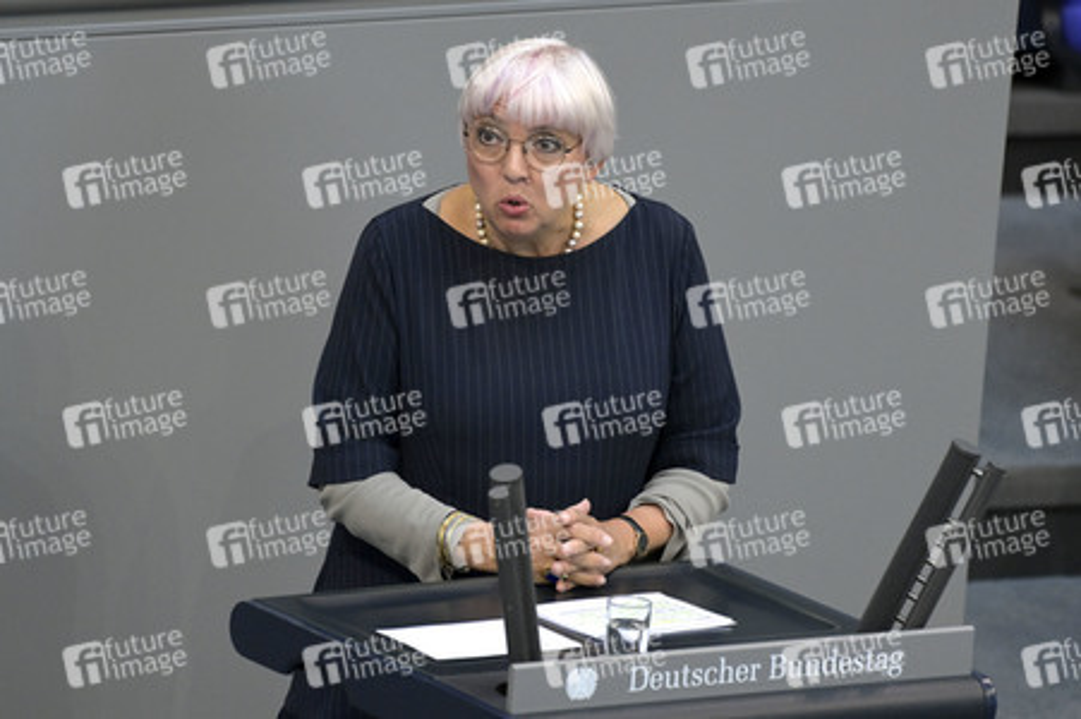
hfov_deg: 5.3
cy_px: 360
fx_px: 11702
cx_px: 540
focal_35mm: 390
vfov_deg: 3.5
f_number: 5.6
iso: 8000
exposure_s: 1/500
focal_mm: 390
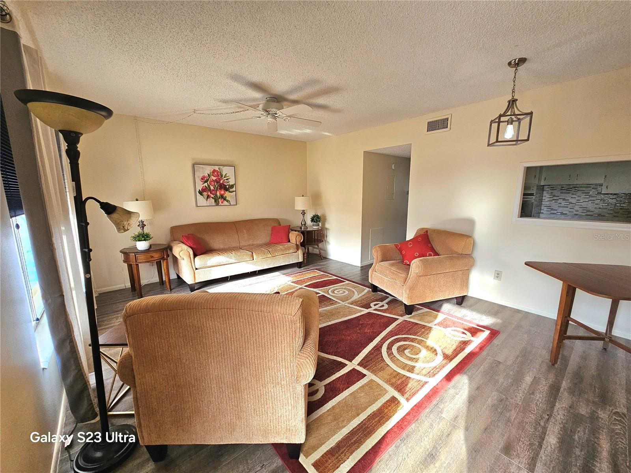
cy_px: 236
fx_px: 237
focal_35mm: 13
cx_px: 316
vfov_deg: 89.9
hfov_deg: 106.2
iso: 160
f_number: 2.2
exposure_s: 1/208
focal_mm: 2.2
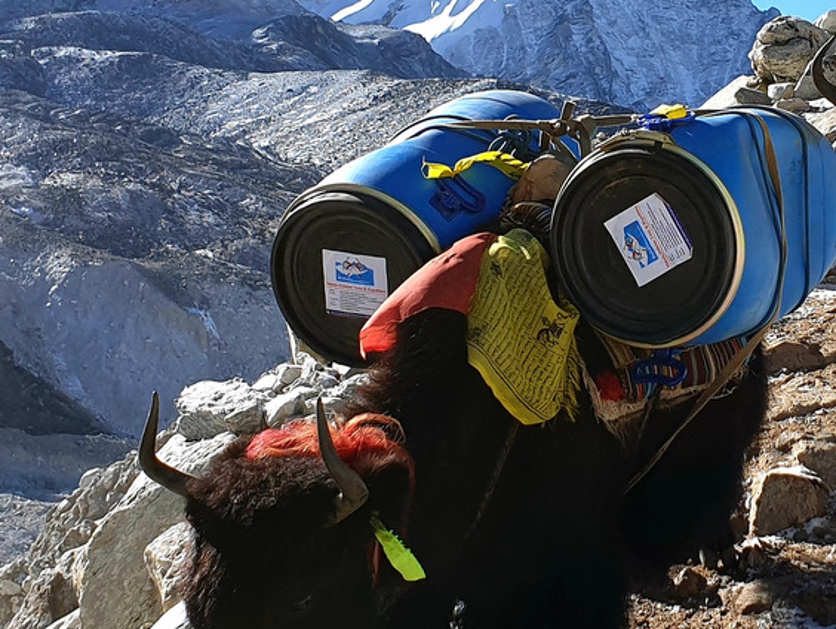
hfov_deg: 30.0
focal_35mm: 59
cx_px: 872
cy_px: 225
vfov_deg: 24.8
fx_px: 1426
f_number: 2.4
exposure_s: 1/1300
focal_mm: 4.3
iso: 50
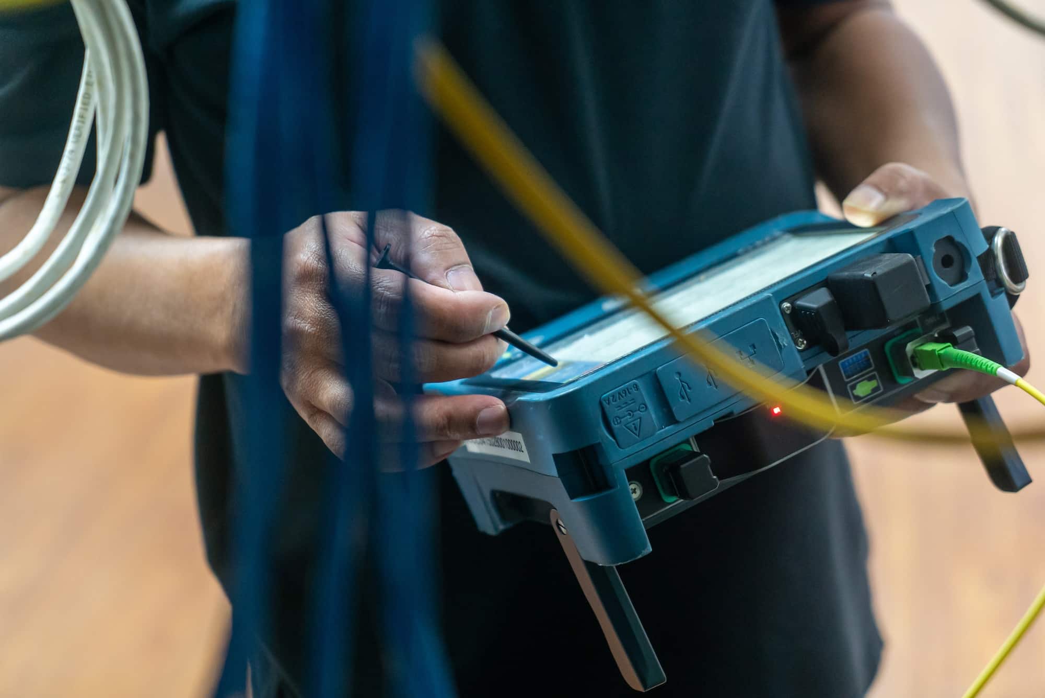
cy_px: 349
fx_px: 2033
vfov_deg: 19.5
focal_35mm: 70
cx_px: 522
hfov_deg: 28.8
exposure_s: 1/80
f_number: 4
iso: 5000
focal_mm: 70
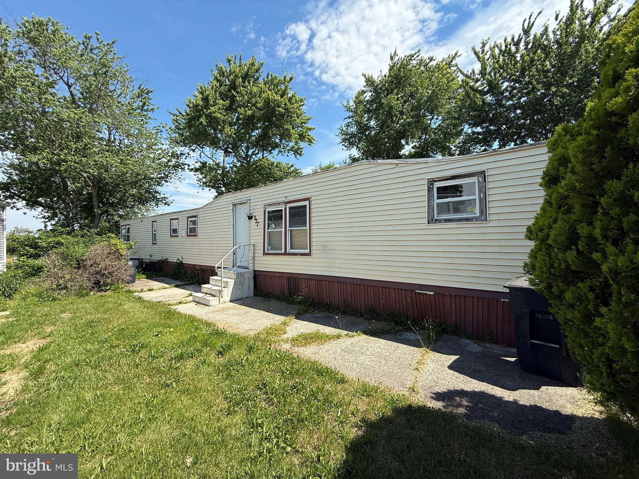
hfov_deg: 102.1
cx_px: 320
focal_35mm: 14
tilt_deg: +1.4
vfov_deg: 85.7
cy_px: 240
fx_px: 258
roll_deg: +0.4
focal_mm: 2.22
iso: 50
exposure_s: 1/1431
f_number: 2.2
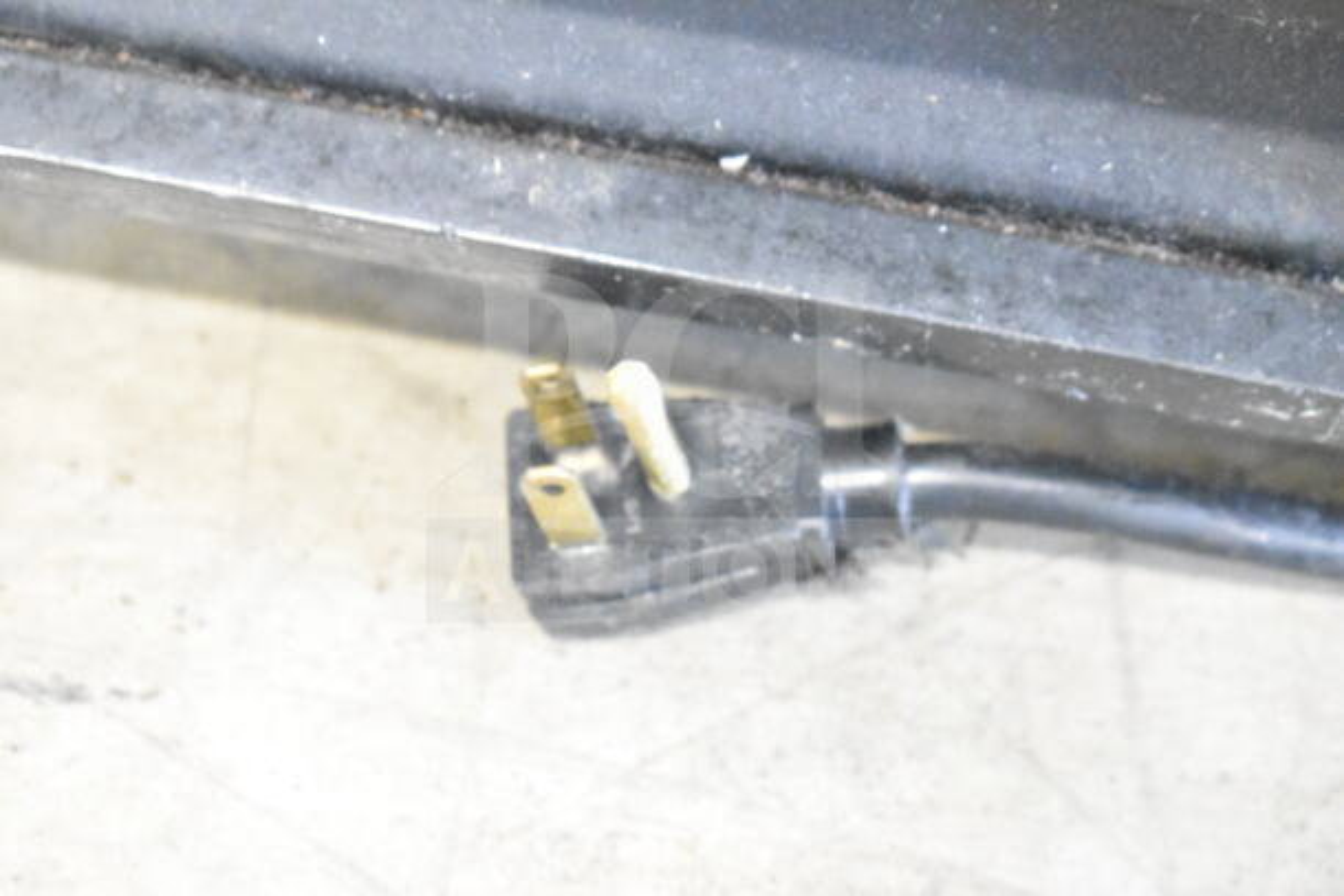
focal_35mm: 82
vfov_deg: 16.6
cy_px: 448
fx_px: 3081
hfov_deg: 24.6
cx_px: 672
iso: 25600
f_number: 5.6
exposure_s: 1/50
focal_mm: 55
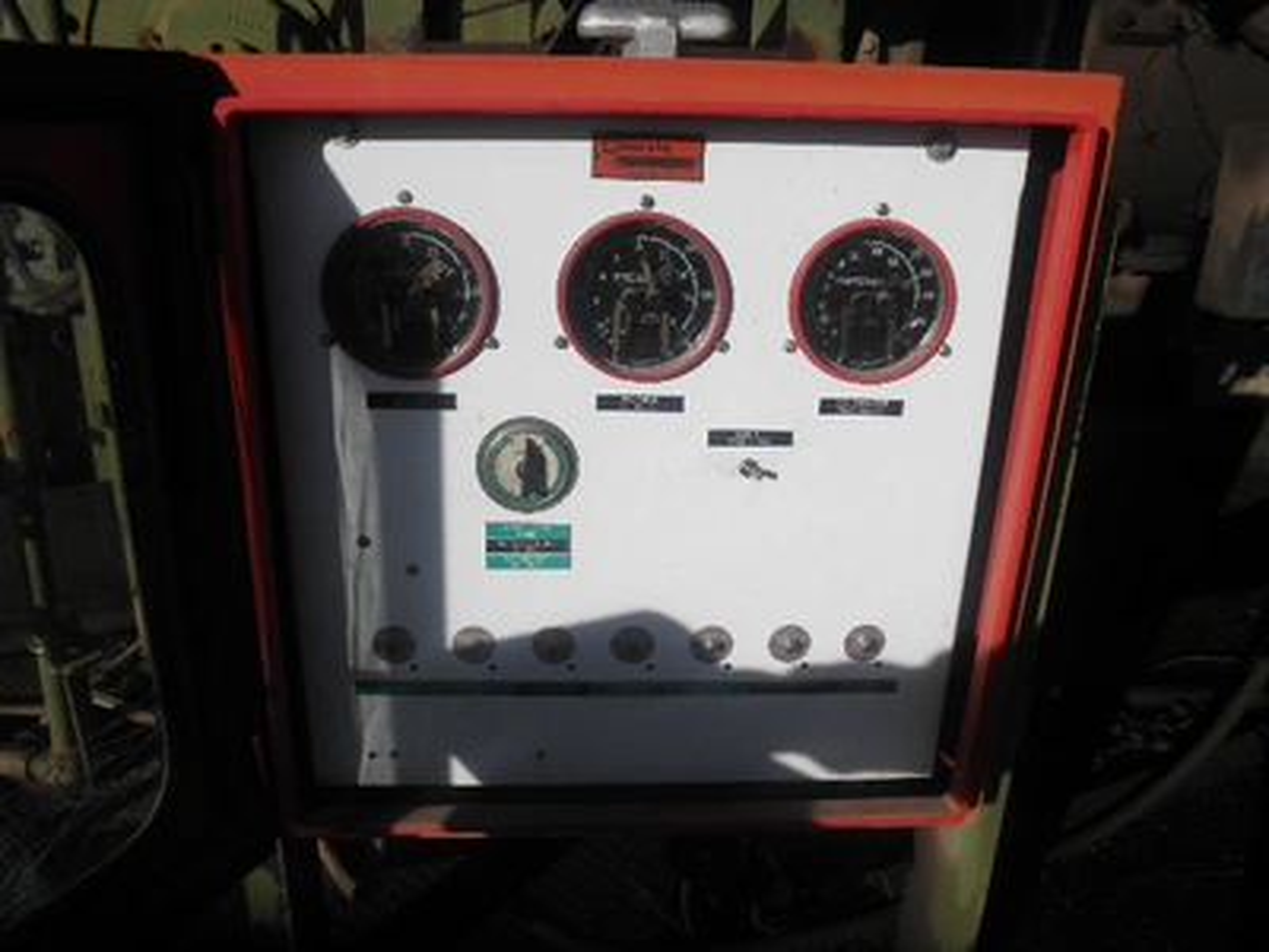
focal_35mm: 28
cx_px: 634
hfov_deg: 63.4
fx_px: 1026
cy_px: 476
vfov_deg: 49.7
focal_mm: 5
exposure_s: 1/250
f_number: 8.5
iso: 64
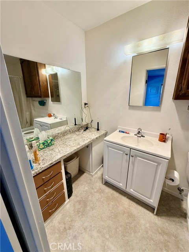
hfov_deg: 85.7
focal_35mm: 14
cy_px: 126
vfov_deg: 102.1
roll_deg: -0.1
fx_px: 102
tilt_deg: -18.3
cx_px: 94
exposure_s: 1/120
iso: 100
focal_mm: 2.22
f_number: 2.2
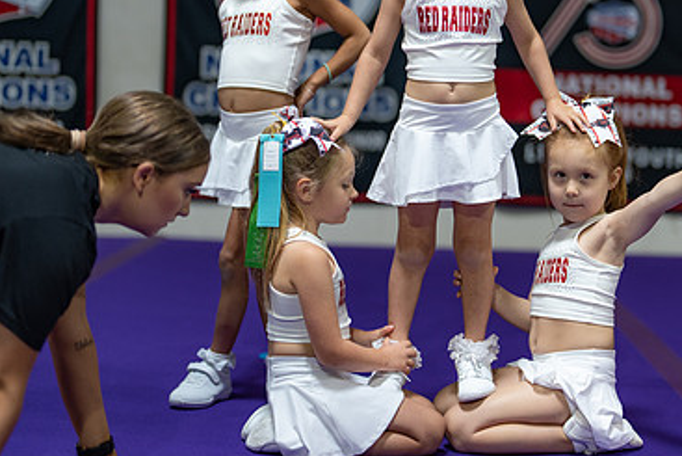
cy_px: 137
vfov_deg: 17.2
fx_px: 1497
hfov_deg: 25.5
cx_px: 448
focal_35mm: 79
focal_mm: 50
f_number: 1.2
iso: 500
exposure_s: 1/320
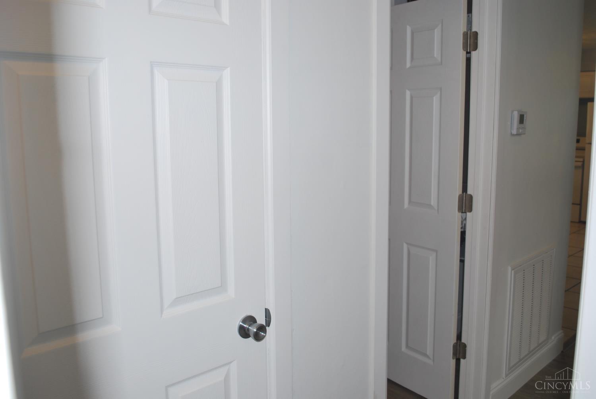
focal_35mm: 33
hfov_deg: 57.2
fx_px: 547
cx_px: 298
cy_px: 200
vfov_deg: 40.1
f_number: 4
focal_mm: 22
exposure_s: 1/60
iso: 200
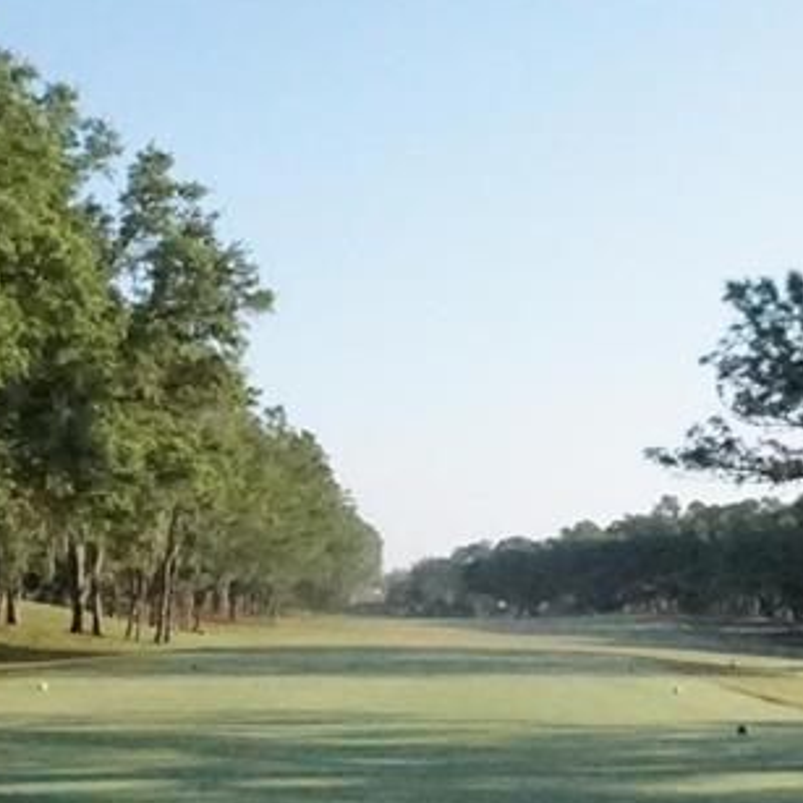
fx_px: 1785
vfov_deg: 24.7
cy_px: 711
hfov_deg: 25.3
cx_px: 343
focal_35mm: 68
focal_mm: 16
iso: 16000
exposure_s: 1/4000
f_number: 18
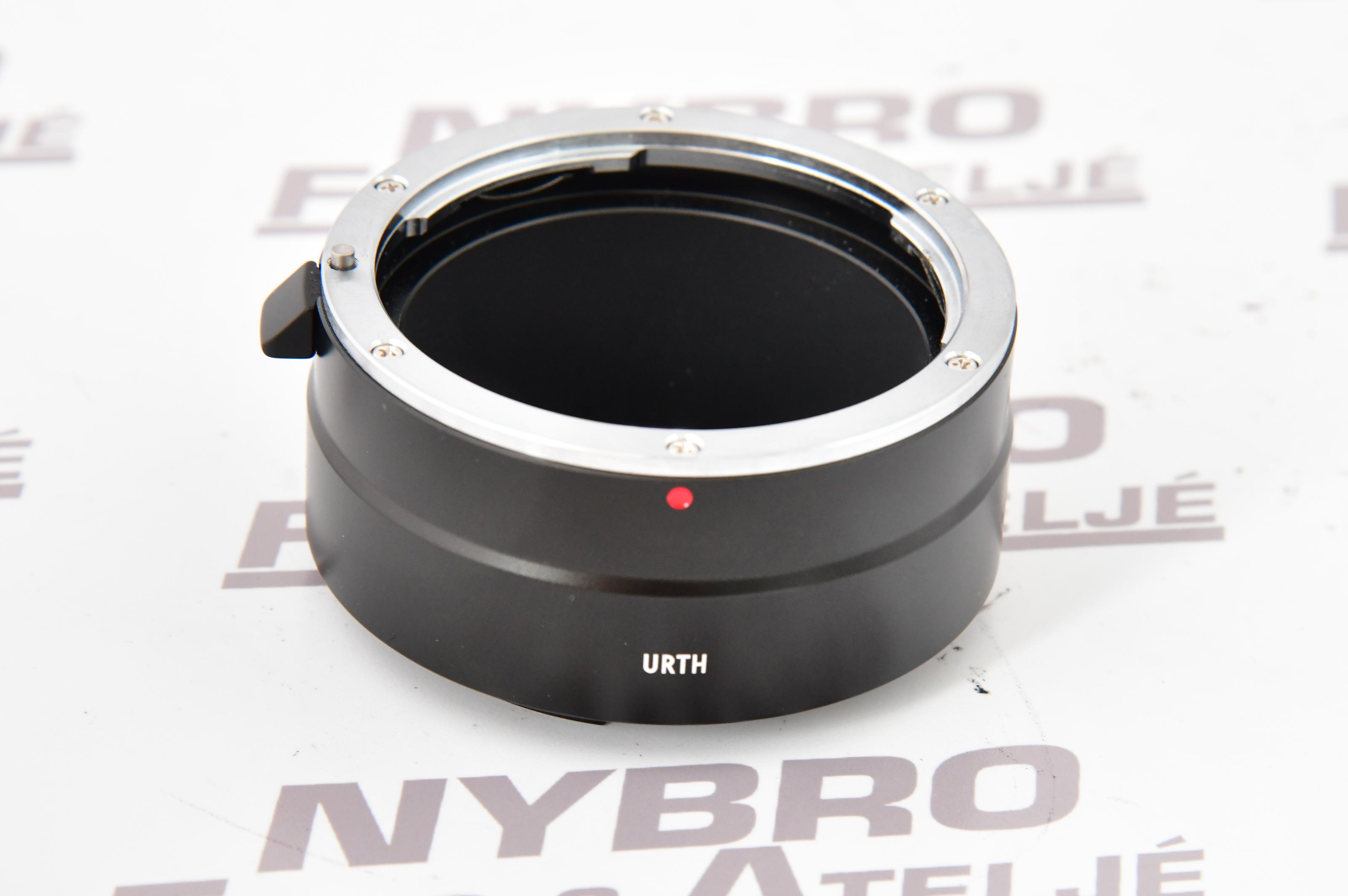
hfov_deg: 17.1
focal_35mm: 120
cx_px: 674
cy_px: 448
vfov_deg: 11.4
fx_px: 4490
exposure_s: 1/200
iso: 2500
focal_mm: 120
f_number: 11
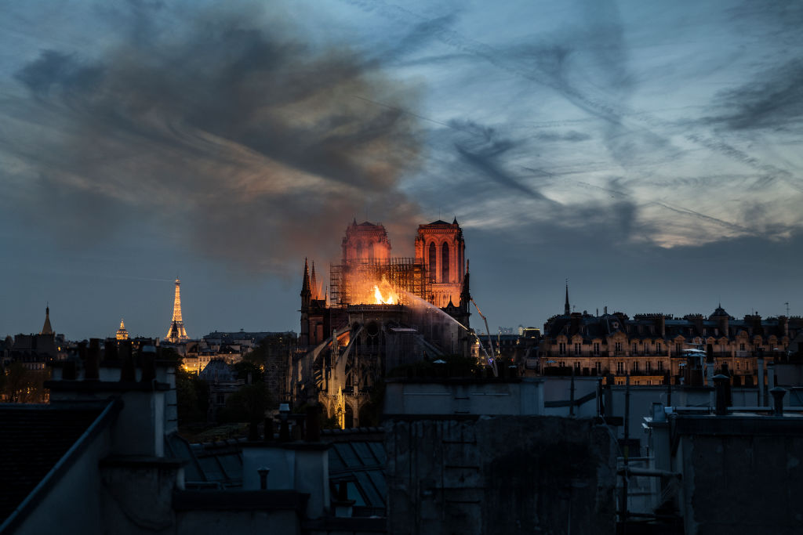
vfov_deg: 27.0
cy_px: 268
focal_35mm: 50
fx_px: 1115
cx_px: 402
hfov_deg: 39.6
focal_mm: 50
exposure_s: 1/25
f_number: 2
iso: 800
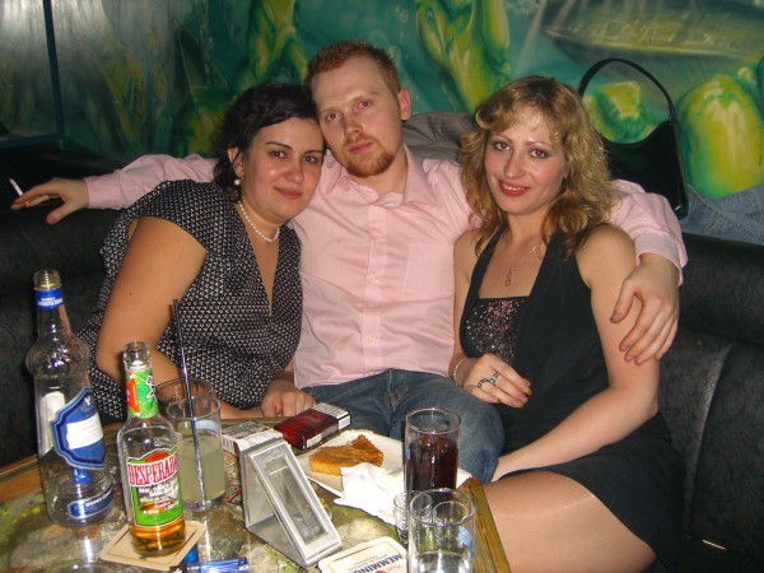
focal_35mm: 38
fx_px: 839
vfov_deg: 37.7
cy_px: 286
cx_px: 382
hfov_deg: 49.0
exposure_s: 1/60
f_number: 2.8
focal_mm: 7.9
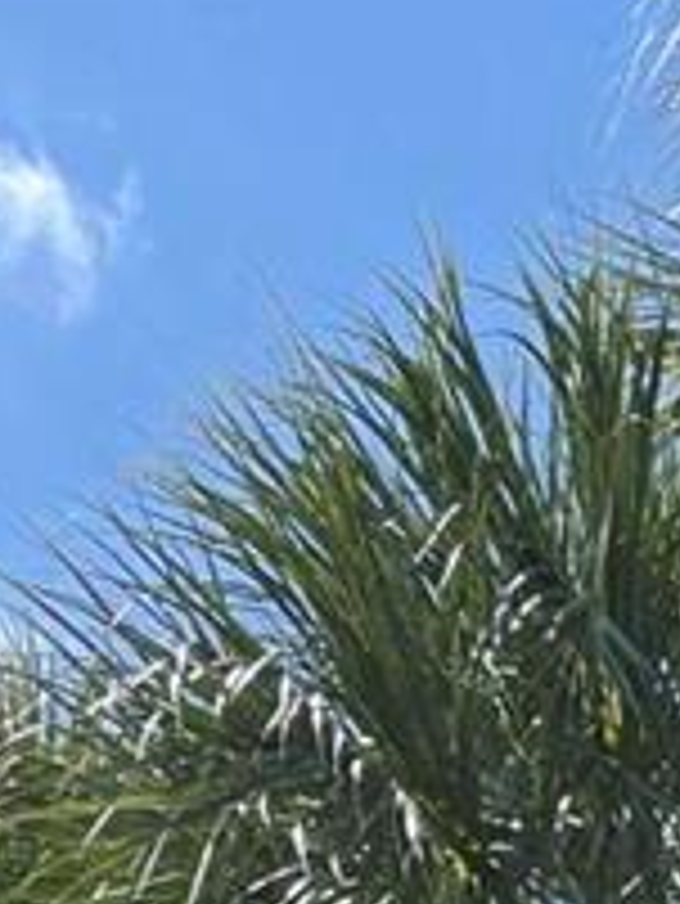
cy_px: 2271
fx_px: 4055
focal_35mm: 155
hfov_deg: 9.0
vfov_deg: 10.6
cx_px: 1423
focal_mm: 5.1
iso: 50
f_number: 1.6
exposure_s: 1/1721
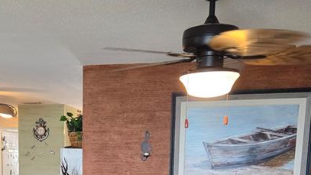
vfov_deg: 17.2
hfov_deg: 32.9
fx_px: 520
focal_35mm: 63
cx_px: 92
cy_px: 263
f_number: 1.8
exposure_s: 1/120
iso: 250
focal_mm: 5.4
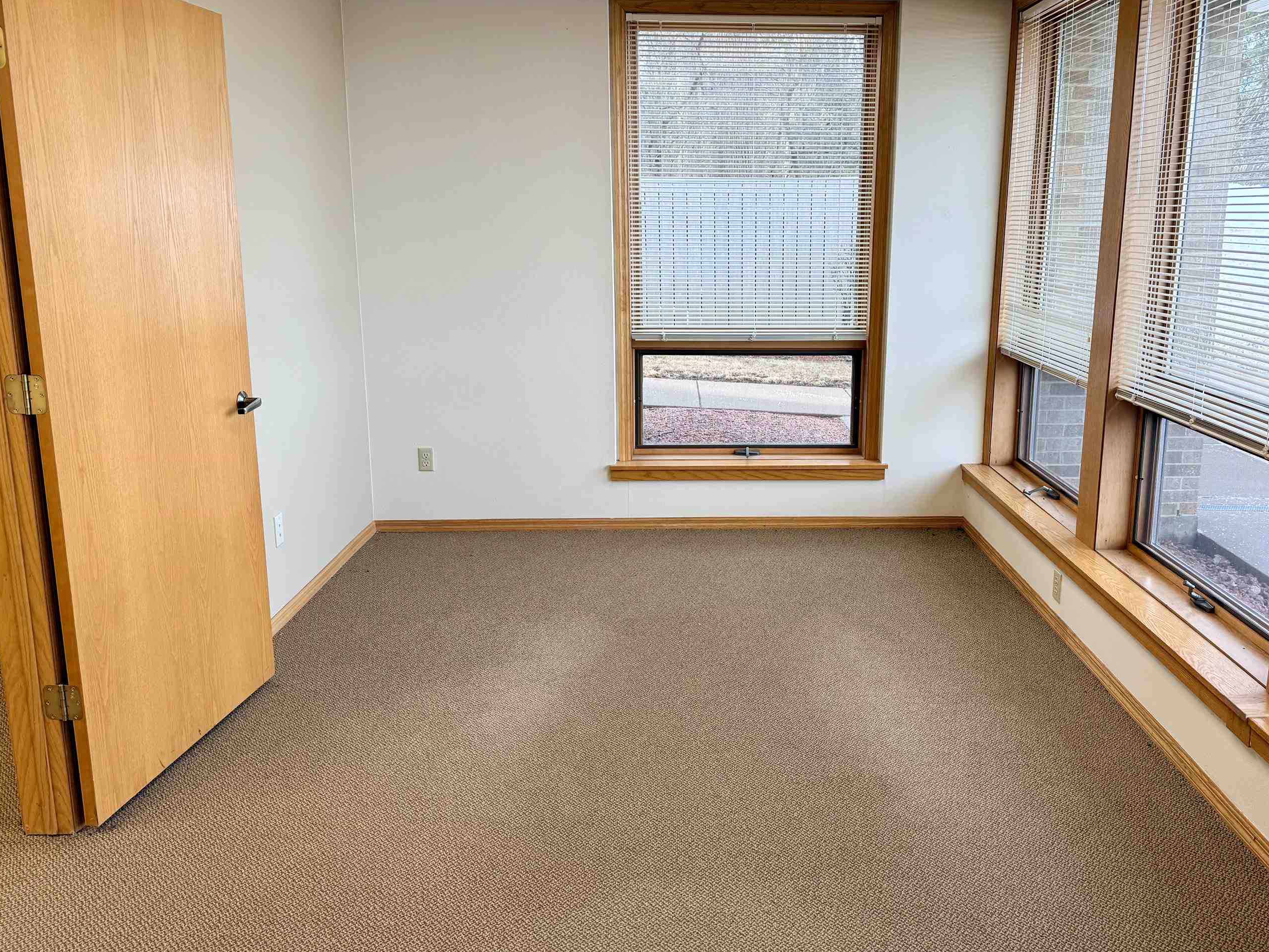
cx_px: 733
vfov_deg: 48.2
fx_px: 1063
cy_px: 438
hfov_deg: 61.3
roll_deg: -0.6
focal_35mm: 29
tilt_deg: -10.4
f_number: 1.78
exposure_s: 1/268
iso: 100
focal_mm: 6.76
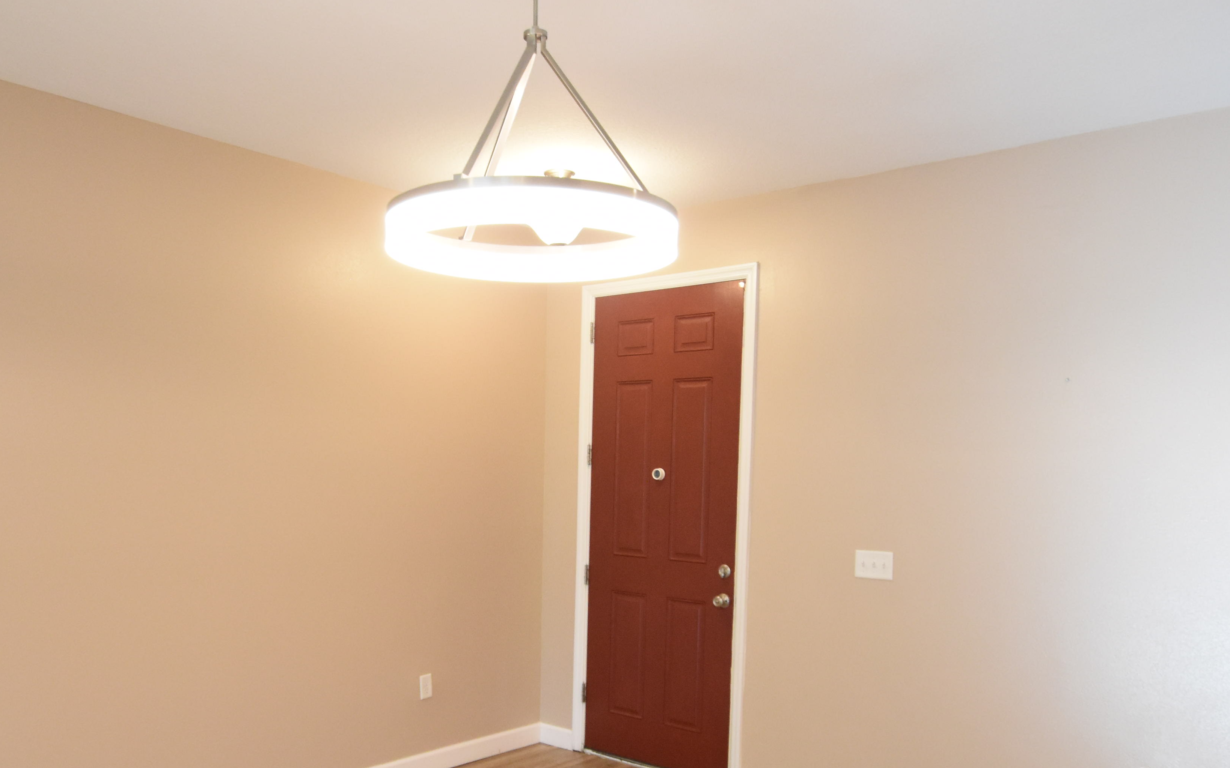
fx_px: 939
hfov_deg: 66.3
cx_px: 552
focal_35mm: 28
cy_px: 520
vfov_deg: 43.8
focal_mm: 10
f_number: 3.5
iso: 1400
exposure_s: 1/60
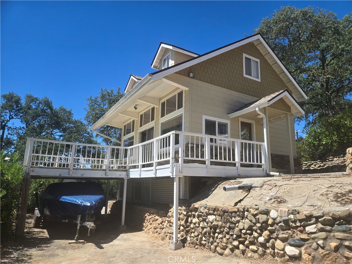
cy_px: 132
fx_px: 234
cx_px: 176
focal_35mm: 23
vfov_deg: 58.9
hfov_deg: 73.9
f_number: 1.8
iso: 25
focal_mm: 5.4
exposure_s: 1/1505
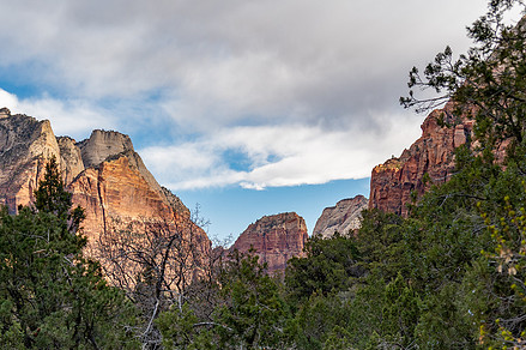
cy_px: 207
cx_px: 243
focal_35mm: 66
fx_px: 964
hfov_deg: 30.5
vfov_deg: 20.6
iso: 400
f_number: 5
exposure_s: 1/1250
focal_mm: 42
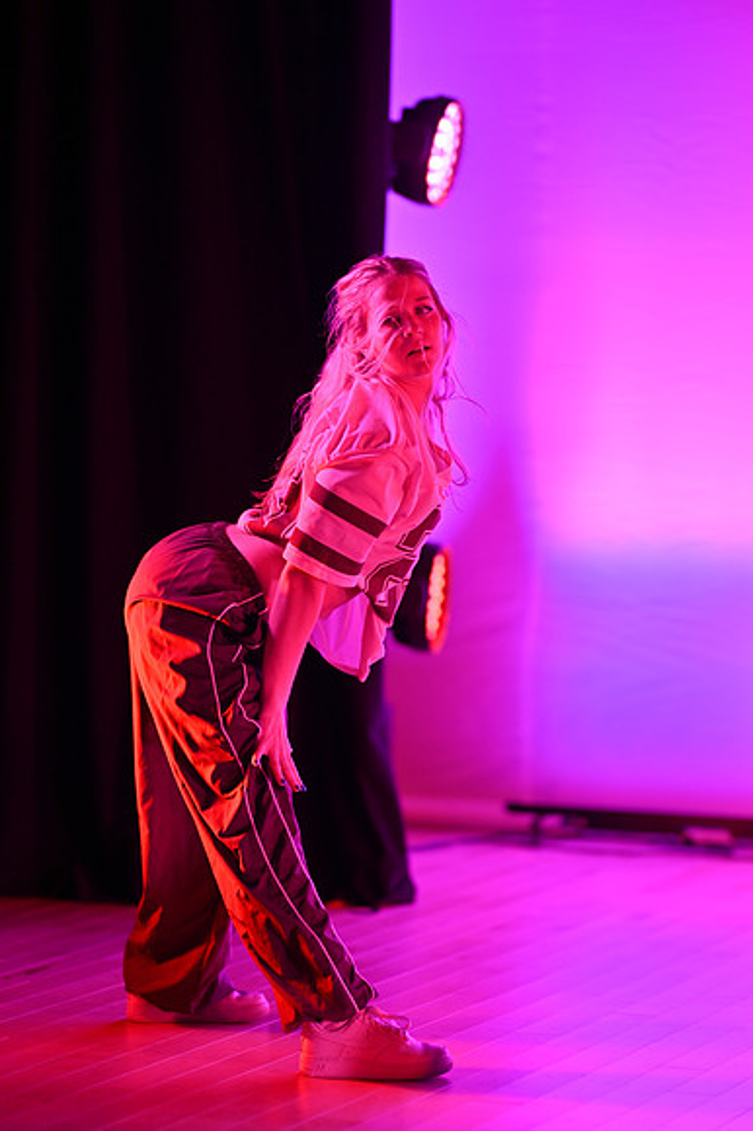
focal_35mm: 127
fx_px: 3989
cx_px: 376
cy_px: 566
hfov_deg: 10.8
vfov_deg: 16.1
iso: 64
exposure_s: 1/400
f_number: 1.2
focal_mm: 85
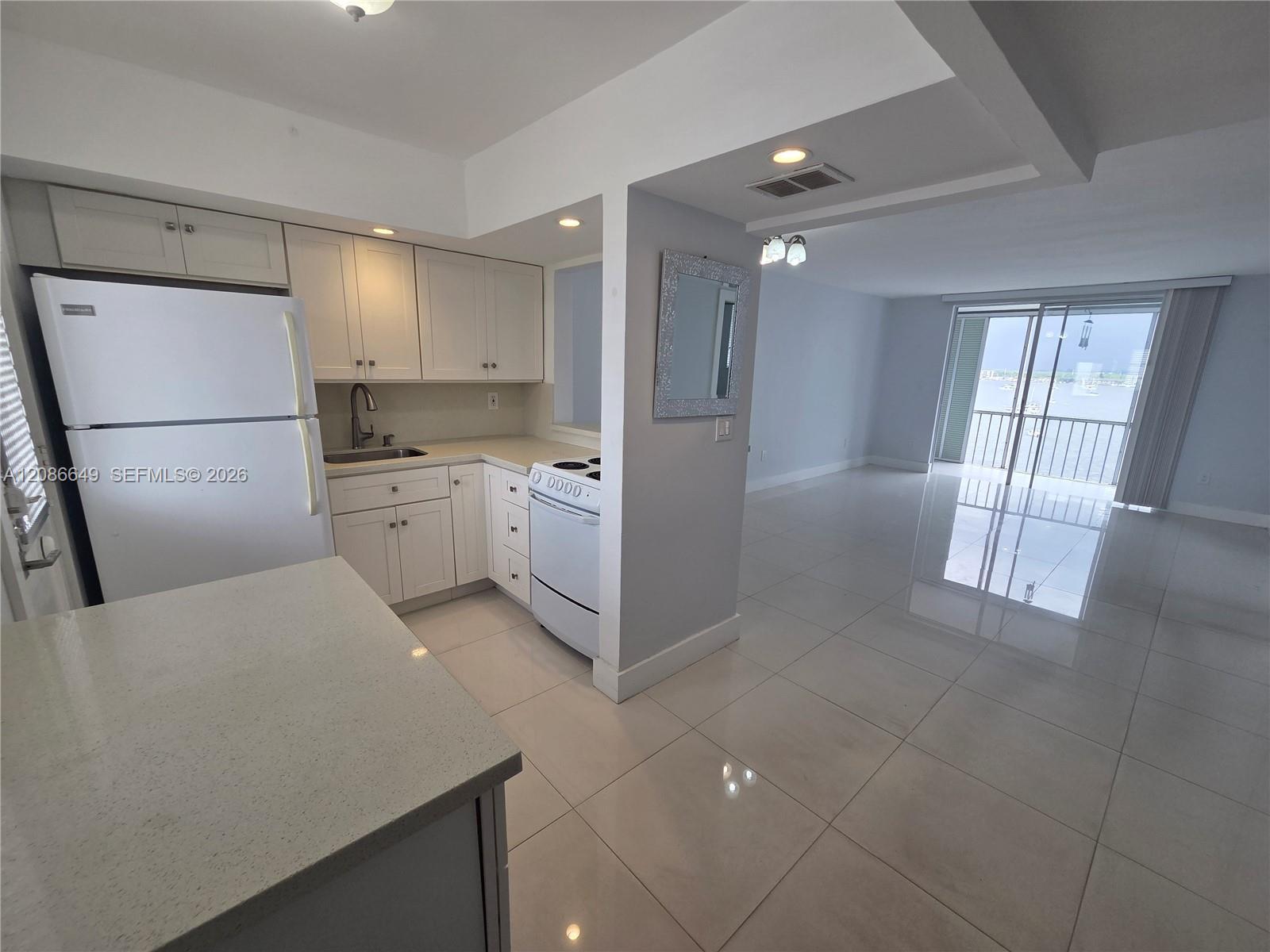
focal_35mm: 13
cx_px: 635
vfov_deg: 89.9
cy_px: 476
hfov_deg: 106.2
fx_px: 477
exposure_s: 1/120
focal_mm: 2.2
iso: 64
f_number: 2.2
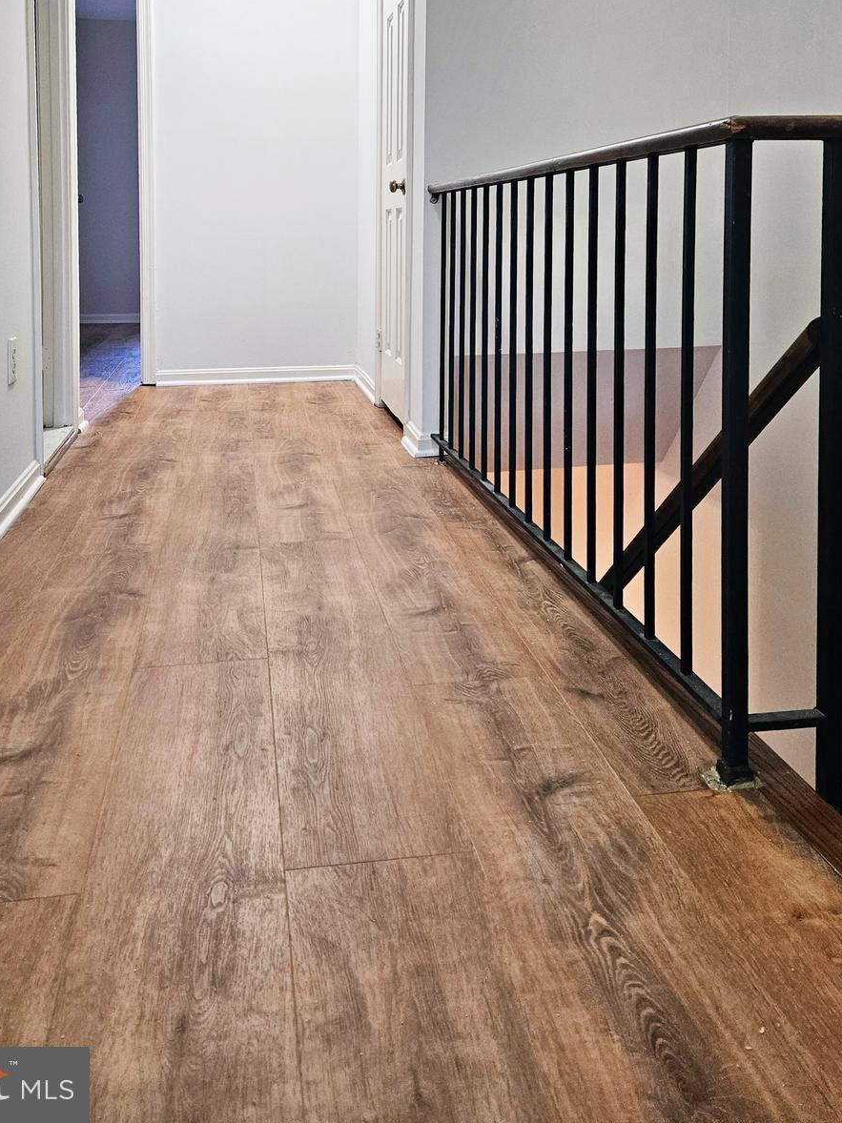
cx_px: 400
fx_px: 973
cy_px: 393
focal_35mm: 30
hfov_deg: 46.8
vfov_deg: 58.9
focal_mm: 5.4
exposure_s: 1/120
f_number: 1.8
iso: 250
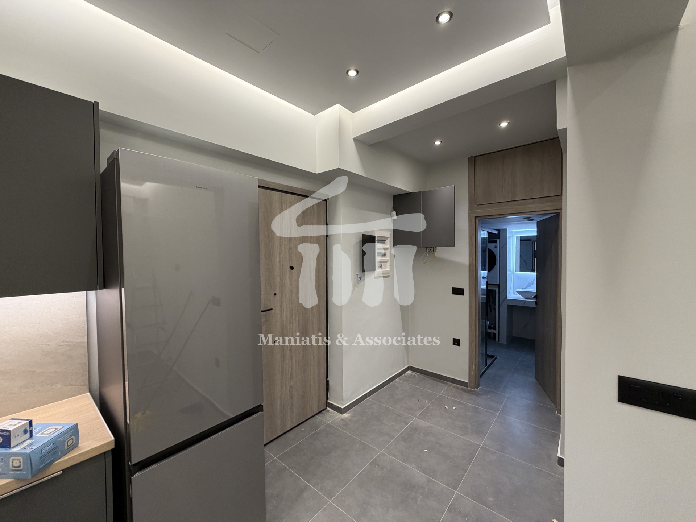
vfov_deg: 85.7
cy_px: 261
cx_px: 348
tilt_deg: -1.0
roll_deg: +1.0
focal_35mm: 14
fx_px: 281
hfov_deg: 102.1
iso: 250
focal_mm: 2.22
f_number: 2.2
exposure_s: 1/100
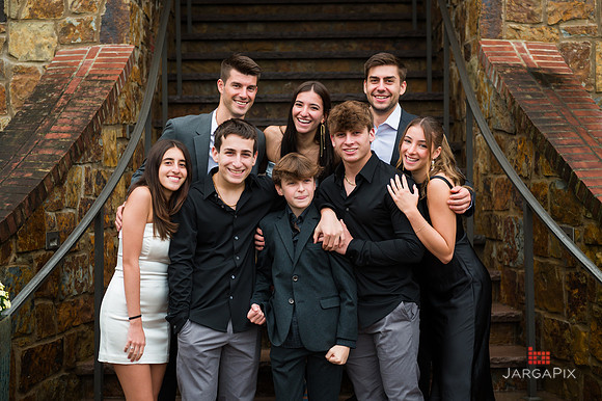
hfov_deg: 32.8
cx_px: 301
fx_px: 1023
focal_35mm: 61
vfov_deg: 22.1
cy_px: 190
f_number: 4
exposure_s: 1/500
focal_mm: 58
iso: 320
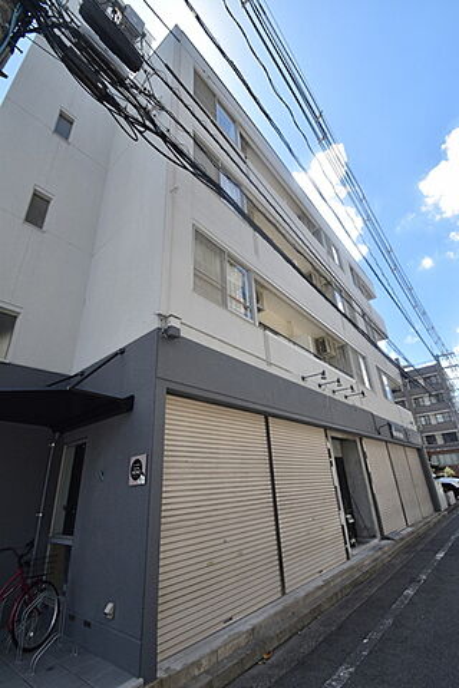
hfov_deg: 77.3
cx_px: 230
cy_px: 344
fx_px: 287
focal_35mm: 15
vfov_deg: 100.4
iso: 180
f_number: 8
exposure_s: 1/250
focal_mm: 10
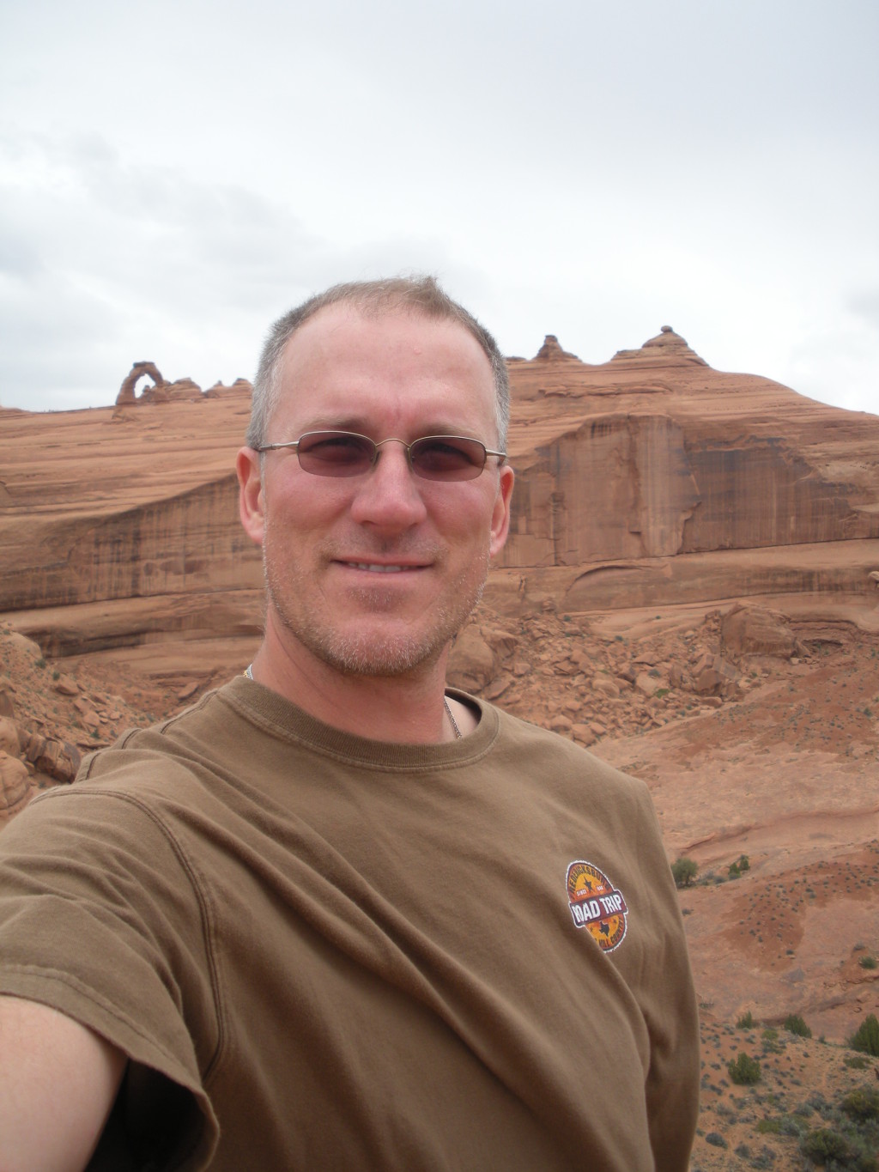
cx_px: 440
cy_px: 586
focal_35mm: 36
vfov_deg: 51.4
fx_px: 1219
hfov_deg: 39.7
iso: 64
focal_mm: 6.3
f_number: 3.5
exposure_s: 1/565
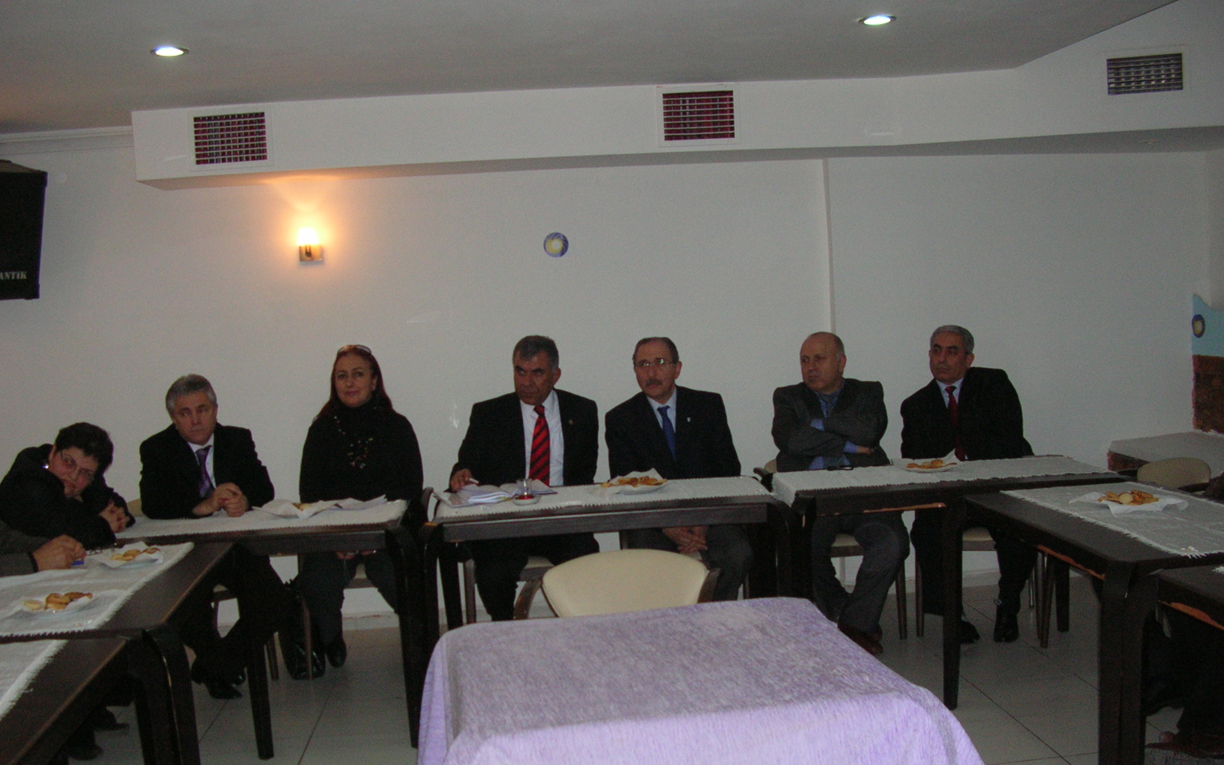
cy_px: 456
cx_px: 626
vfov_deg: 33.5
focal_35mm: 38
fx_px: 1268
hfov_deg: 51.5
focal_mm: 5.8
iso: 123
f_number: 2.8
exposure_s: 1/60.1
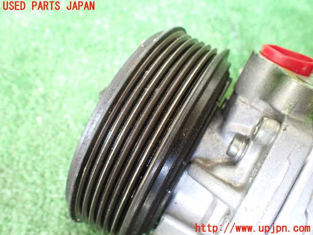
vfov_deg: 46.8
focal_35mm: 30
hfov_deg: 60.0
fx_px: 271
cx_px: 156
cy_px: 118
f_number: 2.3
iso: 800
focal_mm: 5.4
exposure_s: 1/80
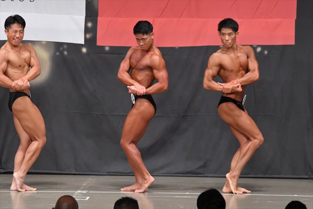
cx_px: 156
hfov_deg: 9.2
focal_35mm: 225
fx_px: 1955
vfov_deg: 6.1
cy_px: 104
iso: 6400
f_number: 5.6
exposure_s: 1/400
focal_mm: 150
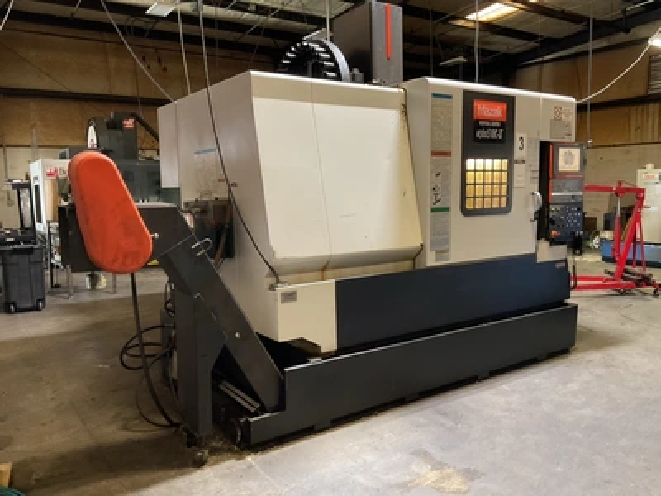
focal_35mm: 29
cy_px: 248
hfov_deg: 61.7
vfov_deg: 48.2
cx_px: 330
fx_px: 554
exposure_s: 1/40
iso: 250
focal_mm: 3
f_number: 1.8
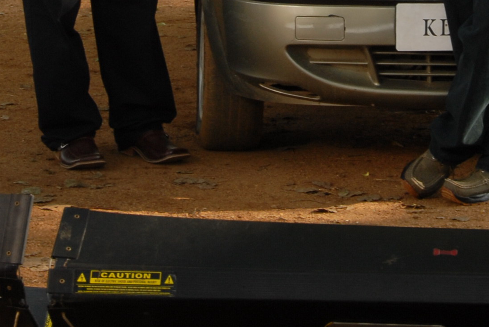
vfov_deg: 7.5
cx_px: 300
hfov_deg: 11.3
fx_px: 2461
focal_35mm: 181
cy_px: -155
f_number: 8
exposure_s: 1/100
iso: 200
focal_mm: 34
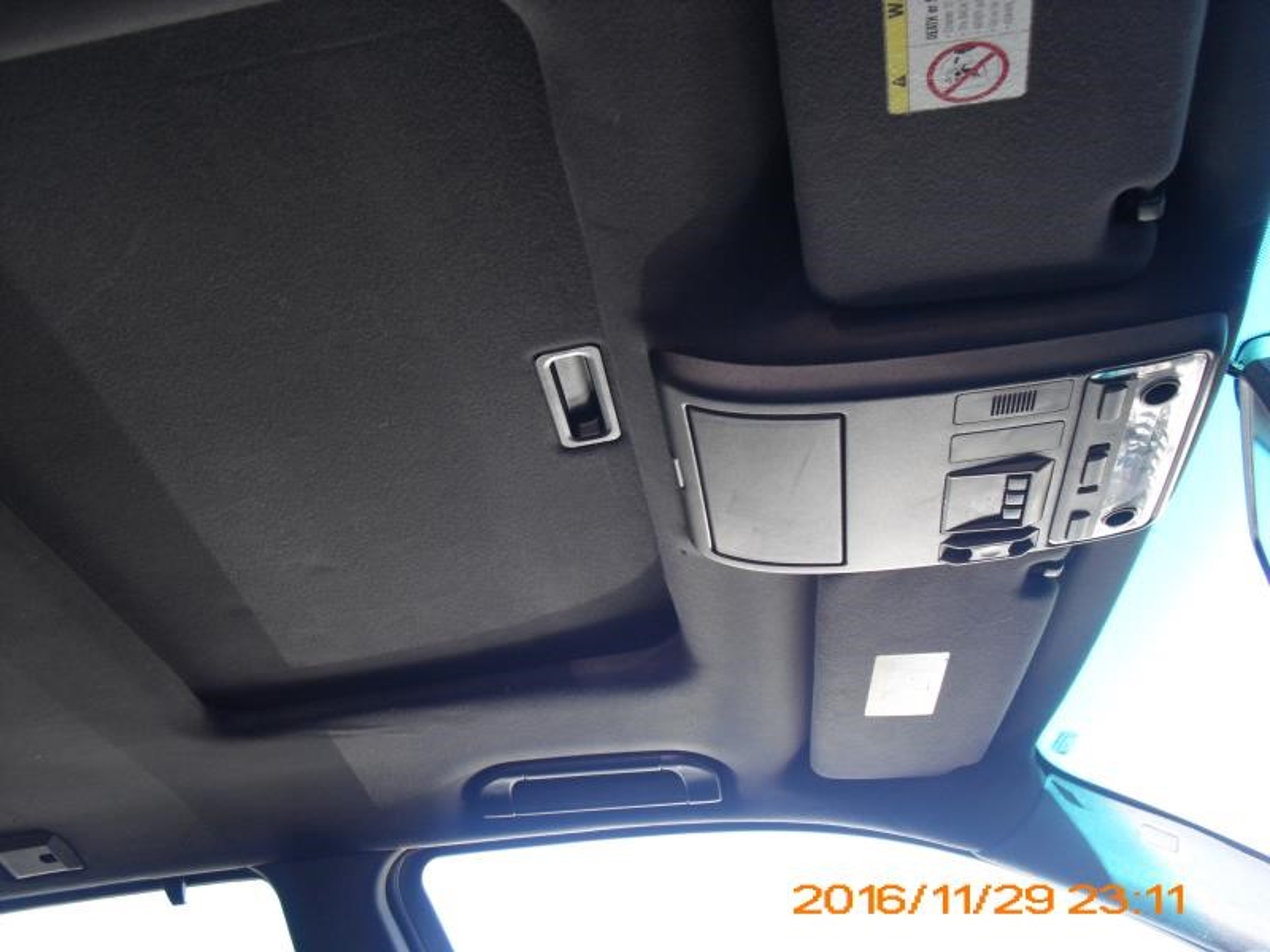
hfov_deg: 51.4
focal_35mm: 36
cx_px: 635
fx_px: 1321
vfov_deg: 39.7
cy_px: 476
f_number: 3.1
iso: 200
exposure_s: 1/100
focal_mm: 6.3
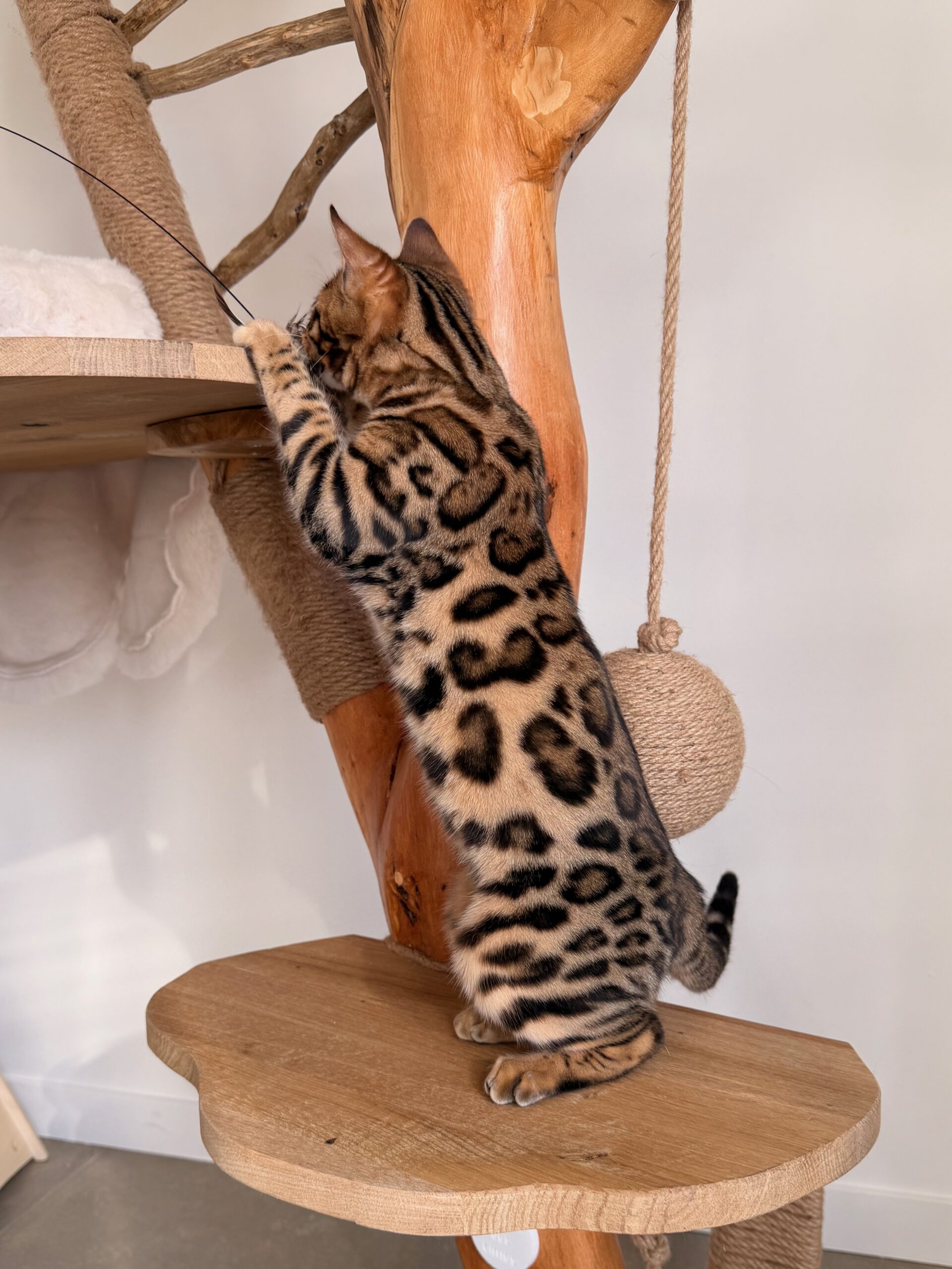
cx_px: 476
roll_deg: -0.9
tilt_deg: -3.7
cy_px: 634
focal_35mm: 24
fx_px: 880
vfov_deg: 71.6
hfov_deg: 56.8
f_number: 1.78
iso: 50
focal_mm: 6.76
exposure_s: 1/121
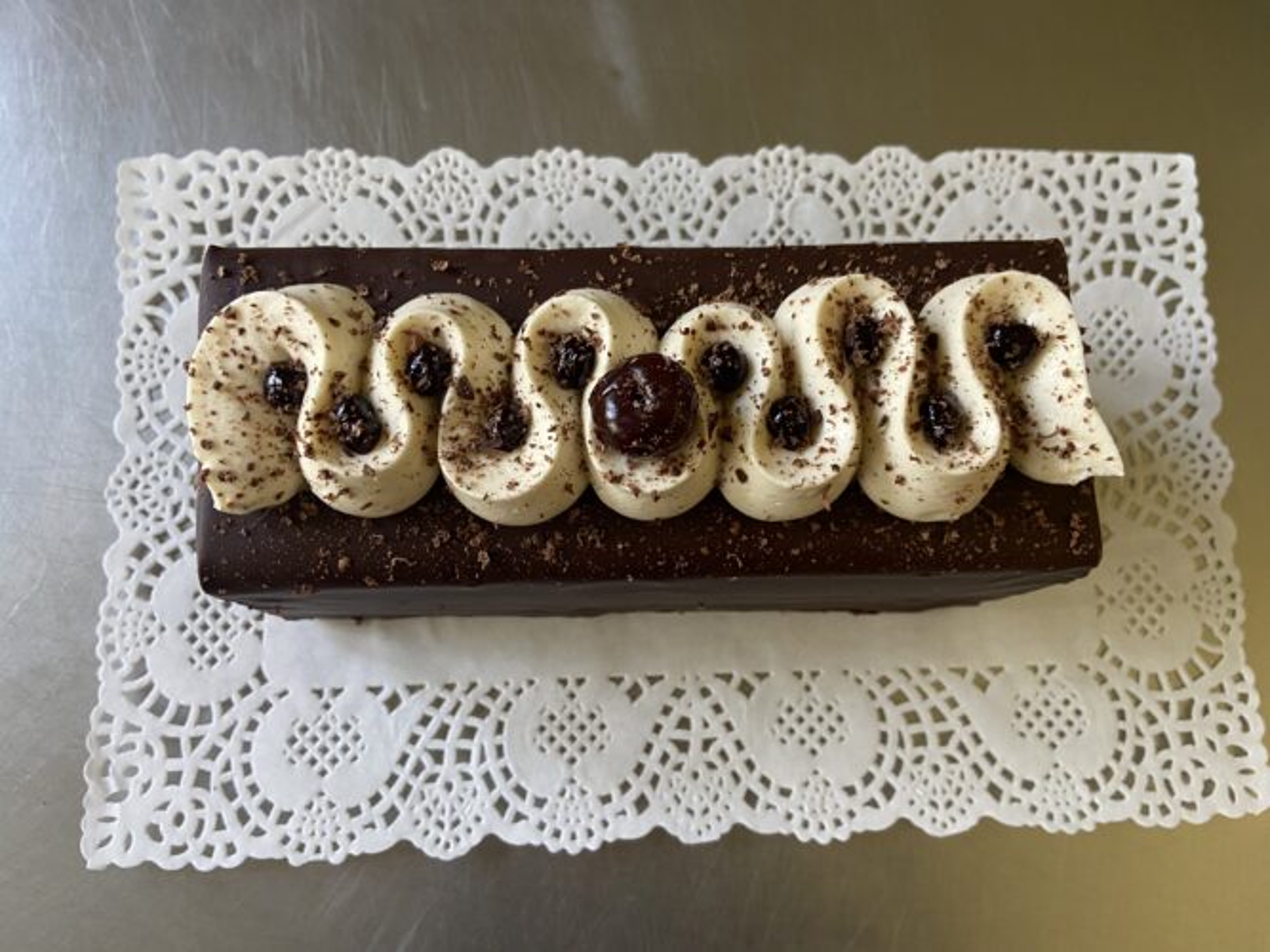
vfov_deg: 53.0
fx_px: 954
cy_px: 476
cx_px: 635
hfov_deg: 67.3
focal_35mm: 26
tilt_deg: -81.9
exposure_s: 1/60
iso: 160
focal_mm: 4.25
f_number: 1.8
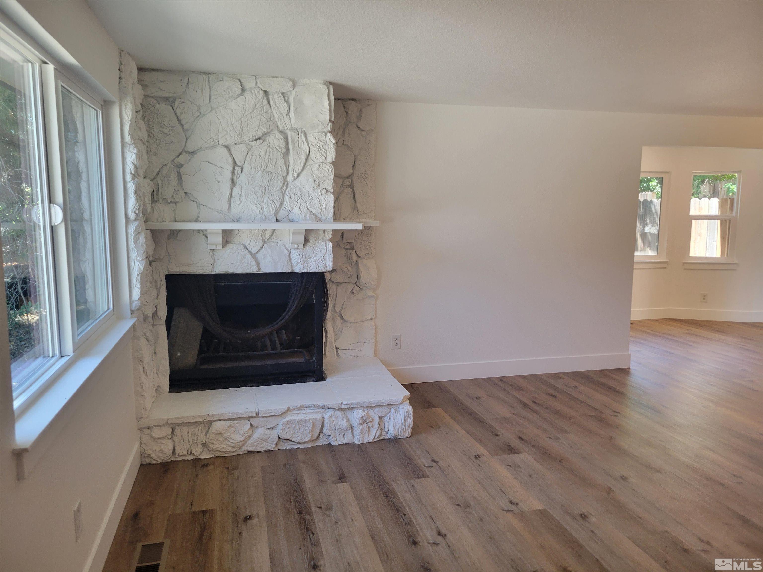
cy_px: 286
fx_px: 573
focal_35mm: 26
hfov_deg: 67.3
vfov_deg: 53.1
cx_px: 382
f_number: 1.8
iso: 160
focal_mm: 5.4
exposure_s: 1/120
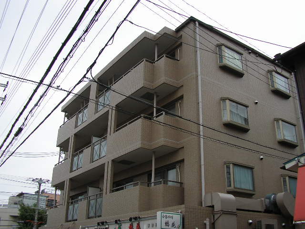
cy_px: 114
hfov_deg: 49.0
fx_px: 335
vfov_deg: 37.7
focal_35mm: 38
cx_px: 152
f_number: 4.1
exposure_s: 1/212
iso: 71
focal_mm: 5.8
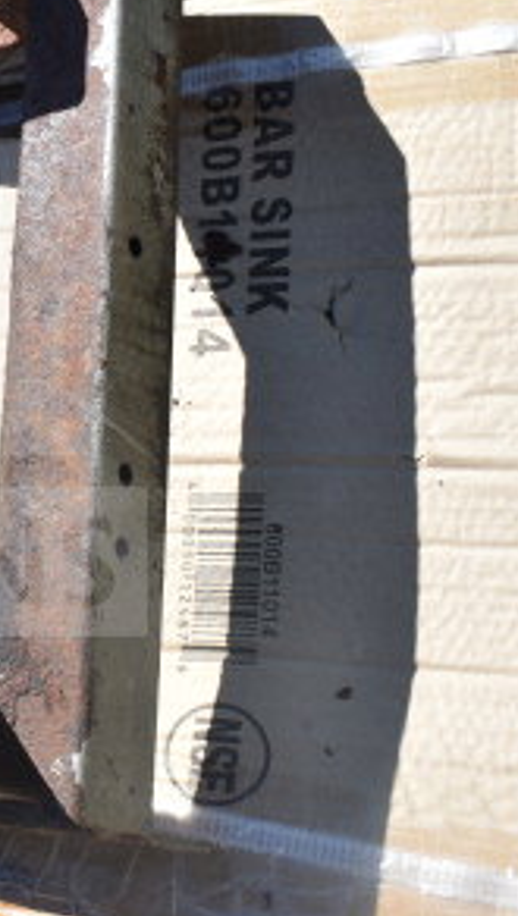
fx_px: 1436
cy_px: 387
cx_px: -207
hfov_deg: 18.6
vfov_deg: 35.3
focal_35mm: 59
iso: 200
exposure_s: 1/250
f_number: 8
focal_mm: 18
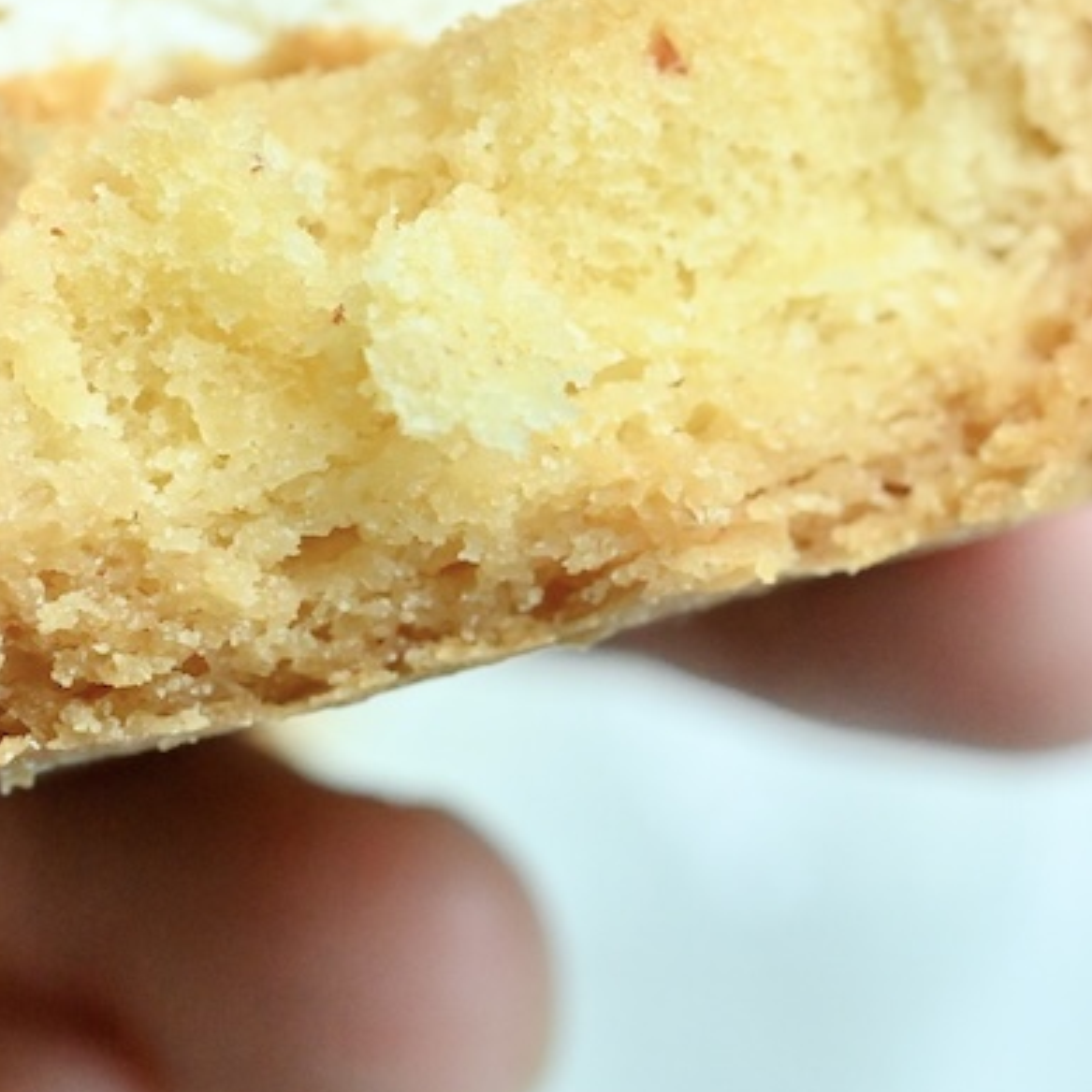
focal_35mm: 131
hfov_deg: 13.3
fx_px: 4675
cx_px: 677
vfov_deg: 13.2
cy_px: 184
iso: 6400
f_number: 10
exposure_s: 1/160
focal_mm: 60
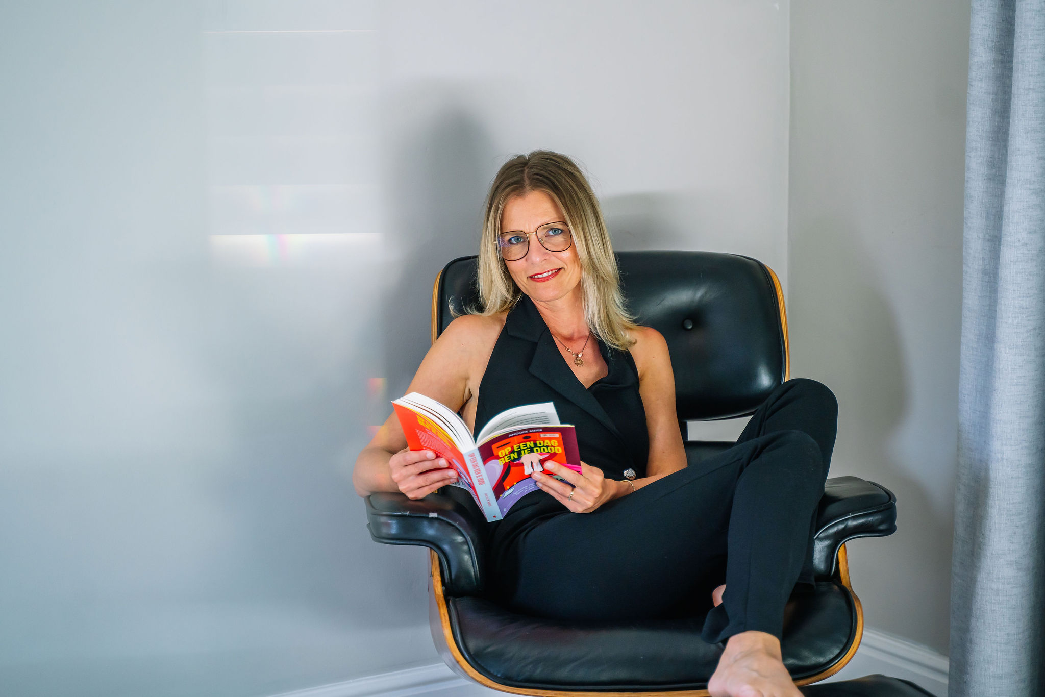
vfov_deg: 15.5
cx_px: 525
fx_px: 2563
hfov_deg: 23.0
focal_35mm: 88
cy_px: 331
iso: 500
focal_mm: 75
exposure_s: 1/250
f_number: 2.8
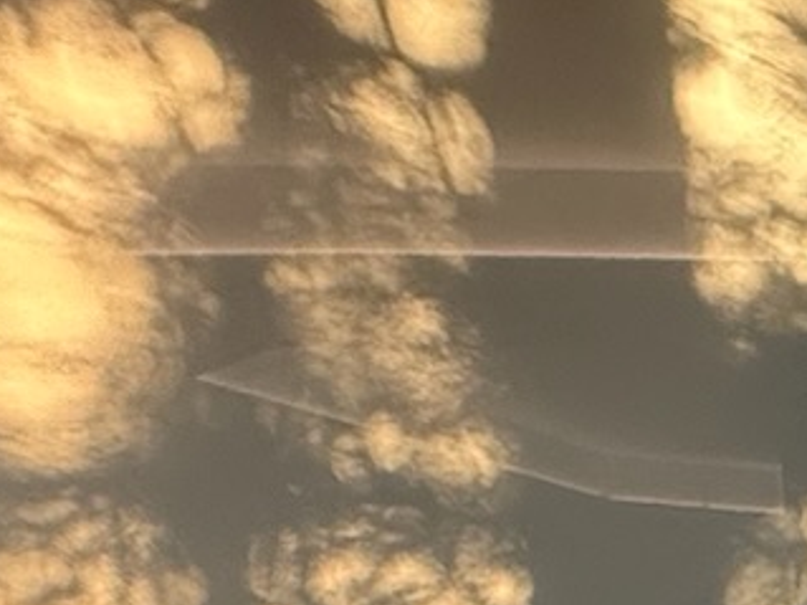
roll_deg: +0.8
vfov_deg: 14.8
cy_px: 1010
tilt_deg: -6.3
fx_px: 2097
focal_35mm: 90
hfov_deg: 17.0
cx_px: 1546
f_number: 2.2
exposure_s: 1/176
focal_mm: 2.22
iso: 125
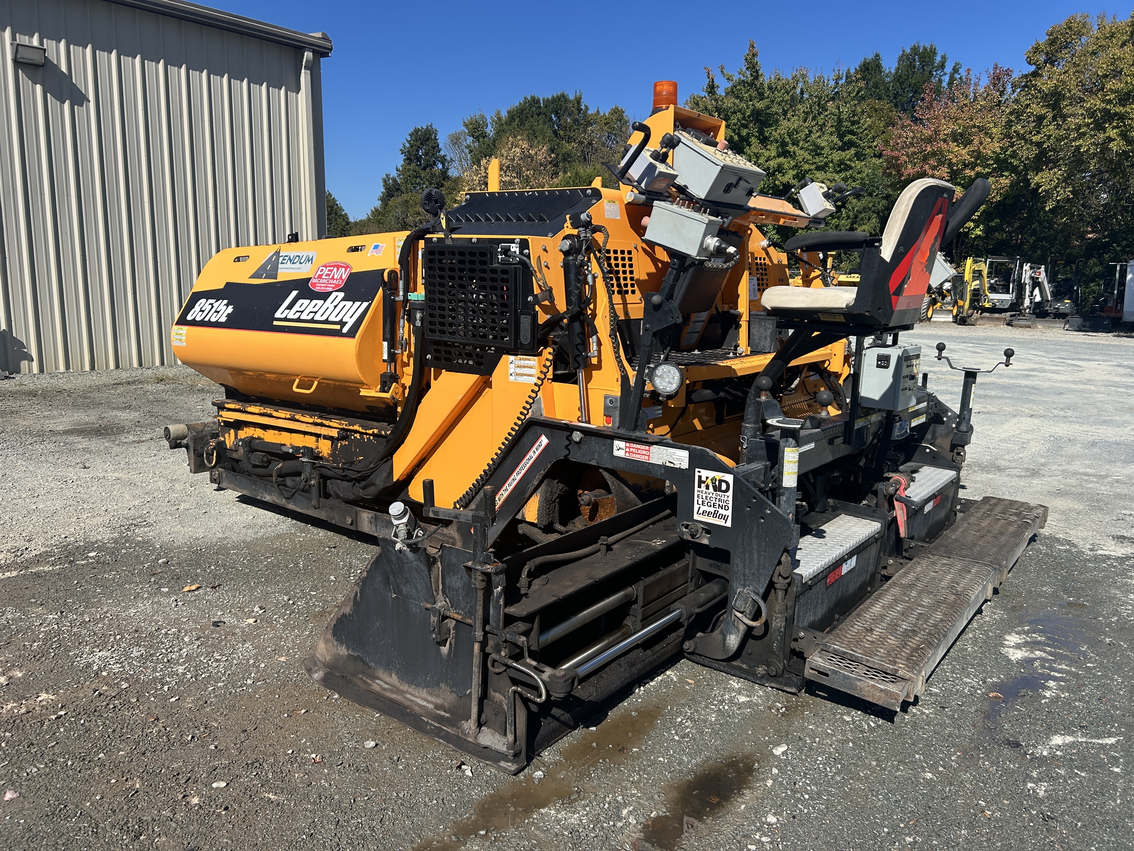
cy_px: 426
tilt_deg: -10.2
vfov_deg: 53.1
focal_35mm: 26
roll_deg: -0.7
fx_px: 852
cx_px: 567
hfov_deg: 67.3
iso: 50
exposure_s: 1/4115
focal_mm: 5.7
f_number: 1.5
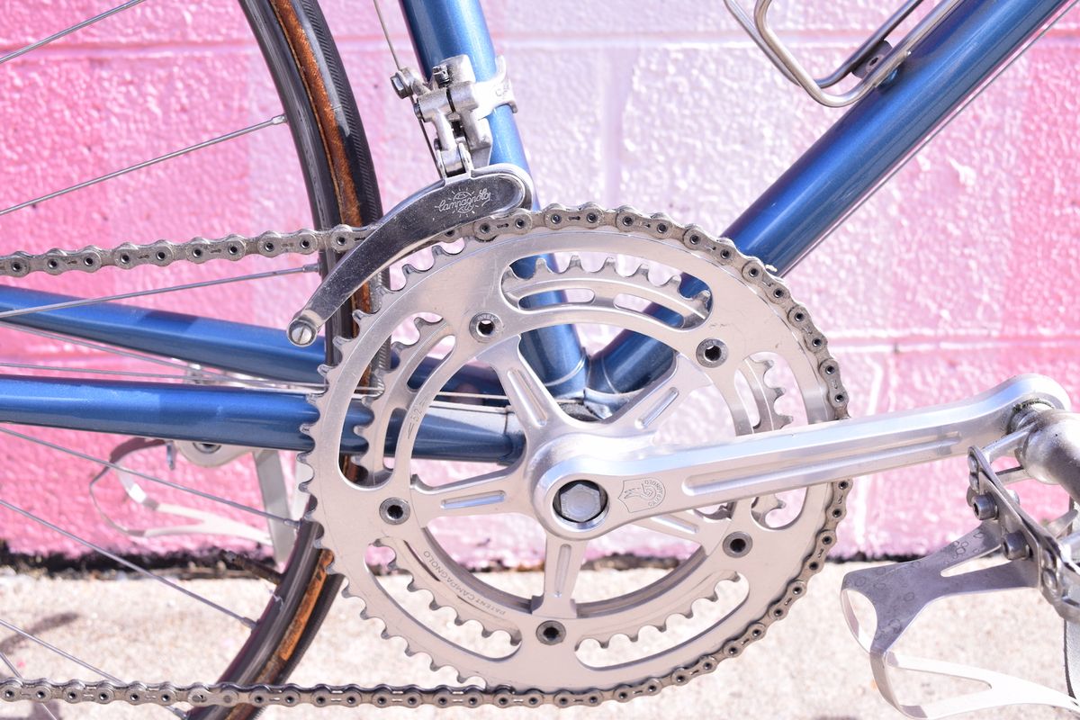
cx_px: 540
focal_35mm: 40
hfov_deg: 47.9
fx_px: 1215
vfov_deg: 33.0
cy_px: 360
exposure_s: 1/320
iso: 400
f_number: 9
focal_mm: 27
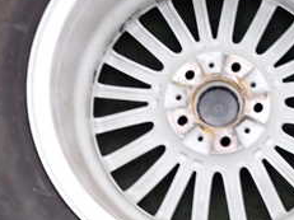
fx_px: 552
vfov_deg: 22.5
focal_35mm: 65
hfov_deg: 29.2
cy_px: 94
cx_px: 232
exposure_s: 1/30
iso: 400
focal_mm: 4.5
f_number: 2
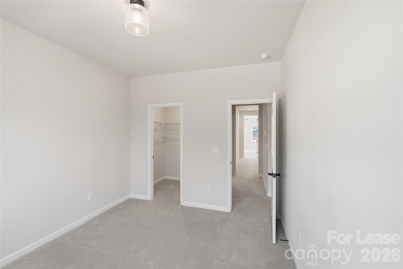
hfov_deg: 104.3
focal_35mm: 14
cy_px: 134
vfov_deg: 81.2
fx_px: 157
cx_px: 202
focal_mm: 14
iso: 400
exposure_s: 1/50
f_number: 11
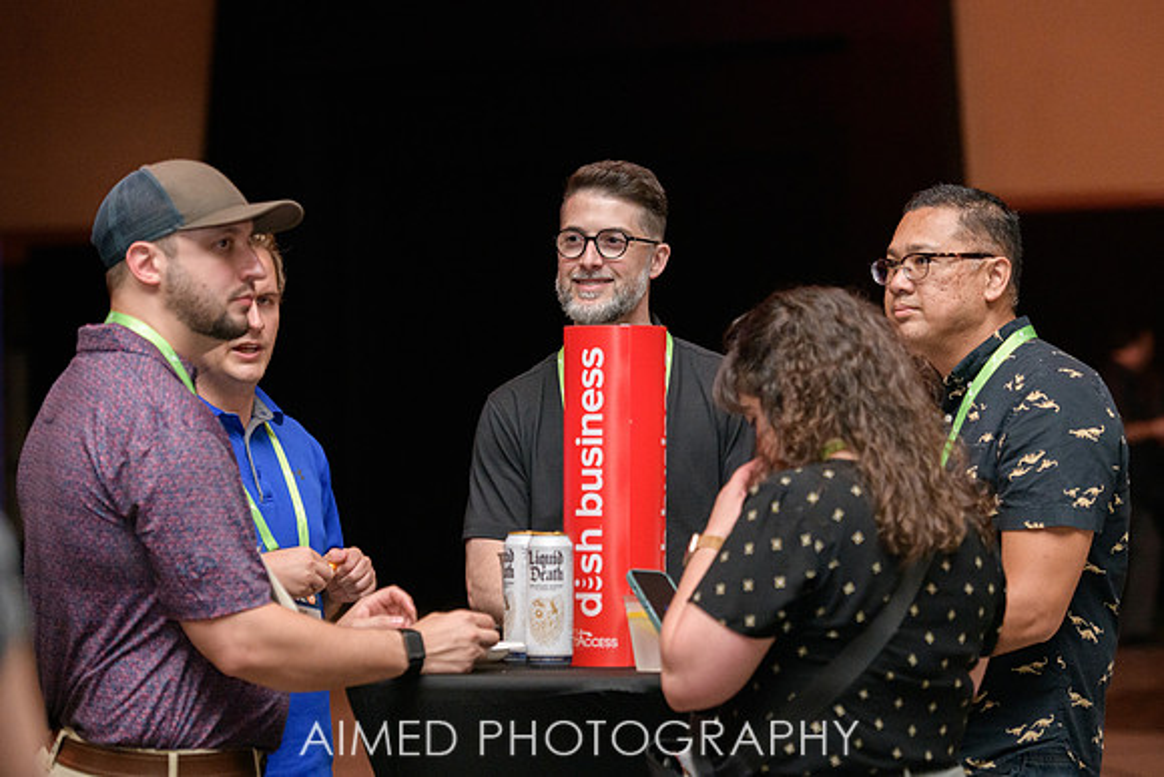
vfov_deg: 10.8
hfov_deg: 16.2
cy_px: 331
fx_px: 4097
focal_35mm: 127
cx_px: 669
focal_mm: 110
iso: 2000
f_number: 3.5
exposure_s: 1/250
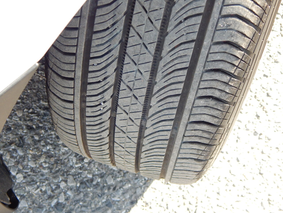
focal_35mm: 54
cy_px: 106
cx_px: 142
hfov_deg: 35.5
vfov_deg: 27.0
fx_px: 441
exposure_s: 1/250
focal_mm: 9.7
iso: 280
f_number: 3.8
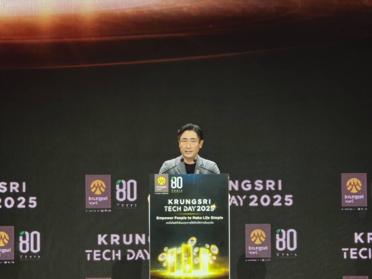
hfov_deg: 8.6
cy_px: 140
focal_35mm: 230
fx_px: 2472
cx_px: 186
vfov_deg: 6.5
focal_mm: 17.27
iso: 400
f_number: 3
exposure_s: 1/100
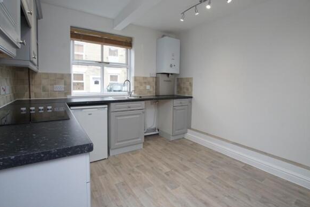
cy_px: 91
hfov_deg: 93.2
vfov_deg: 70.3
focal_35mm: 17
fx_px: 146
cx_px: 157
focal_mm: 10
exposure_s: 1/60
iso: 1000
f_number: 9
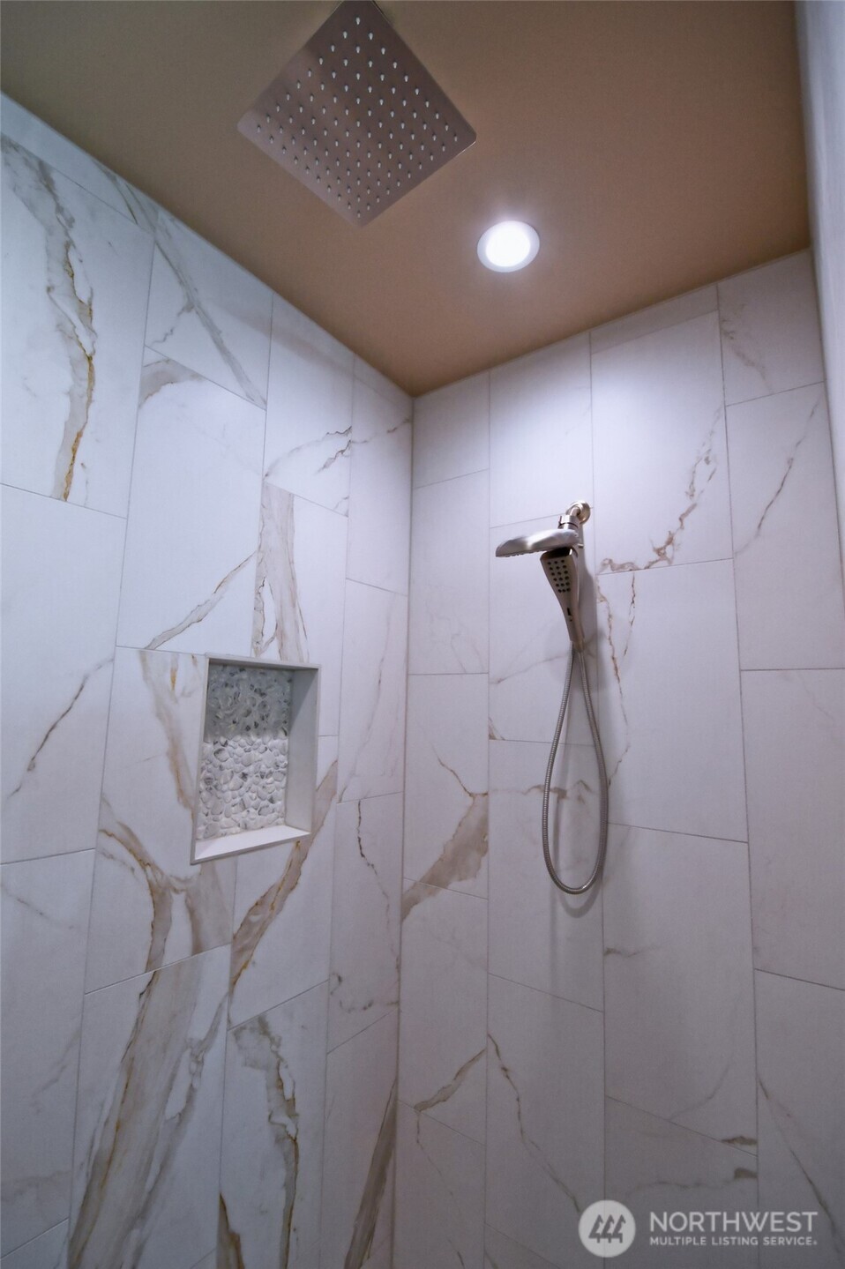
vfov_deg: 100.4
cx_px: 422
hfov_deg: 77.3
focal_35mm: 15
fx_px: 529
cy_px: 634
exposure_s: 1/125
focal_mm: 10
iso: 800
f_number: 5
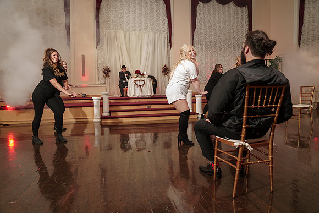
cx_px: 160
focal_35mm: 24
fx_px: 213
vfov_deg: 53.2
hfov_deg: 73.7
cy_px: 106
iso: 2000
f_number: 4
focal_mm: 24
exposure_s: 1/200
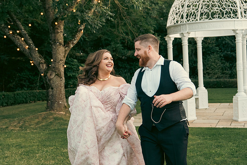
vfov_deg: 22.6
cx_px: 124
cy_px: 82
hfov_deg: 33.4
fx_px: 412
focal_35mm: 60
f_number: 3.5
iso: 1250
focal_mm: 40
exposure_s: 1/200
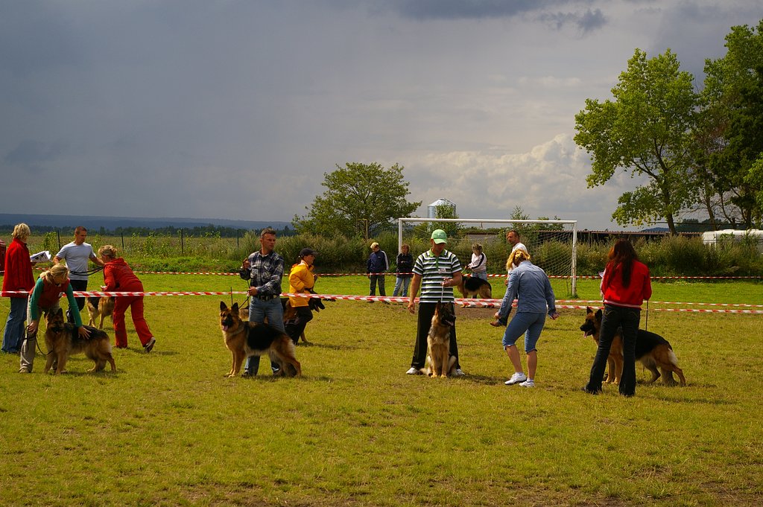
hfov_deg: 27.0
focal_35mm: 75
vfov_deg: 18.2
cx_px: 382
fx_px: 1588
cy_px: 254
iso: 200
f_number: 8
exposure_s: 1/250
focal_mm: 50
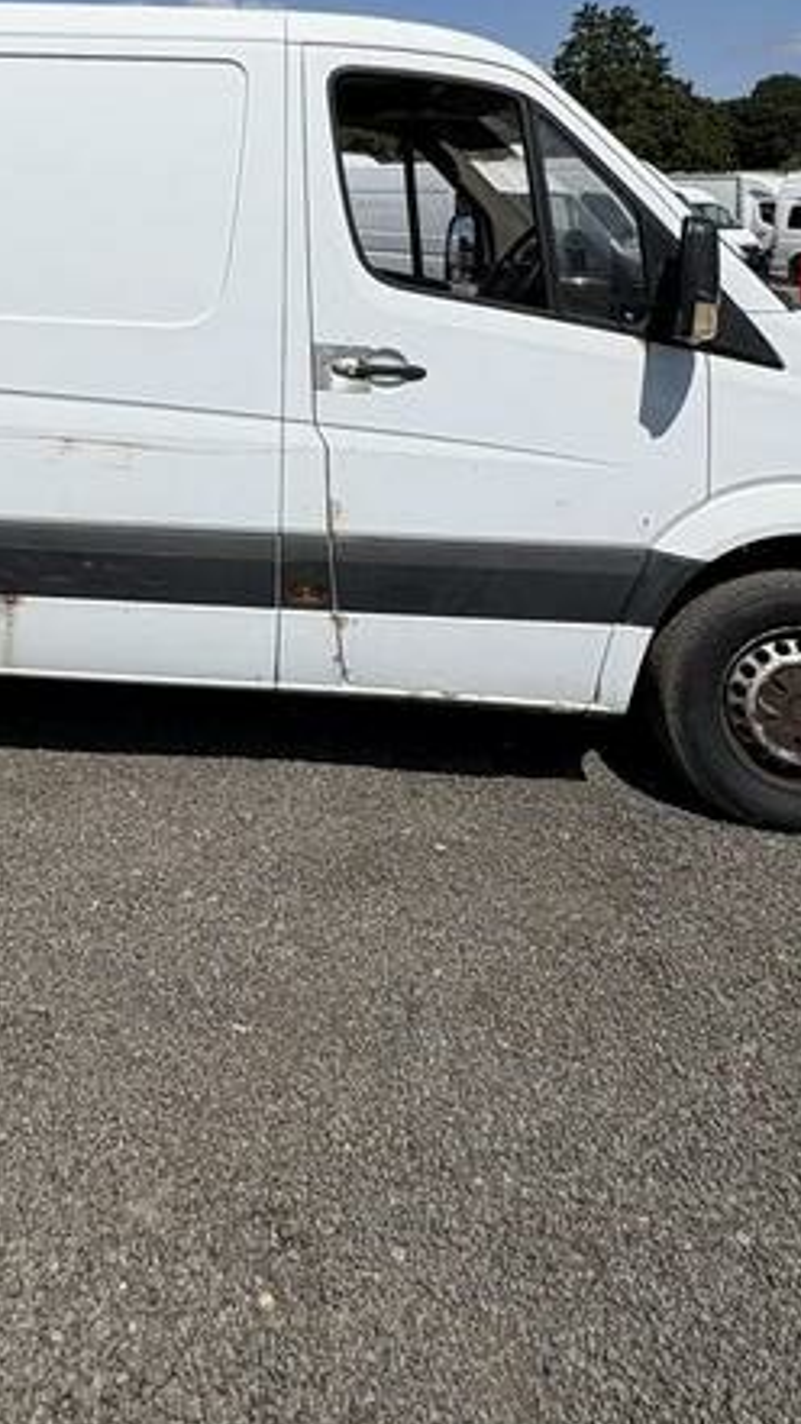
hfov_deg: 35.7
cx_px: 90
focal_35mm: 31
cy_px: 149
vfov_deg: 54.7
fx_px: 1171
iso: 40
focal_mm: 2.22
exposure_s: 1/6135
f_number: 2.2
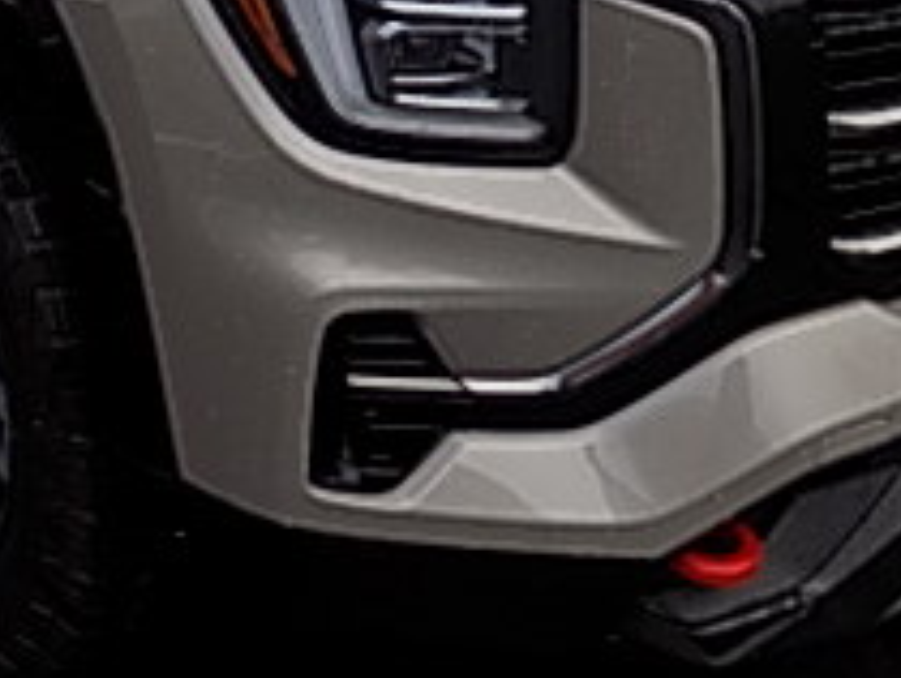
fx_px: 1824
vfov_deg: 19.8
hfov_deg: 27.7
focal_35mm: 70
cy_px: -124
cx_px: 360
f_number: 3.1
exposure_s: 1/500
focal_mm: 4
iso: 80
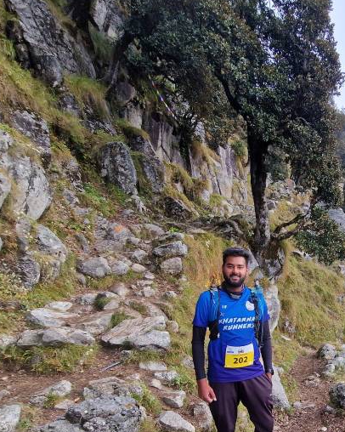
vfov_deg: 65.8
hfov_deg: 50.8
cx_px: 305
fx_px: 319
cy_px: 298
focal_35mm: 25
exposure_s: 1/424
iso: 50
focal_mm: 2.2
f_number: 2.2
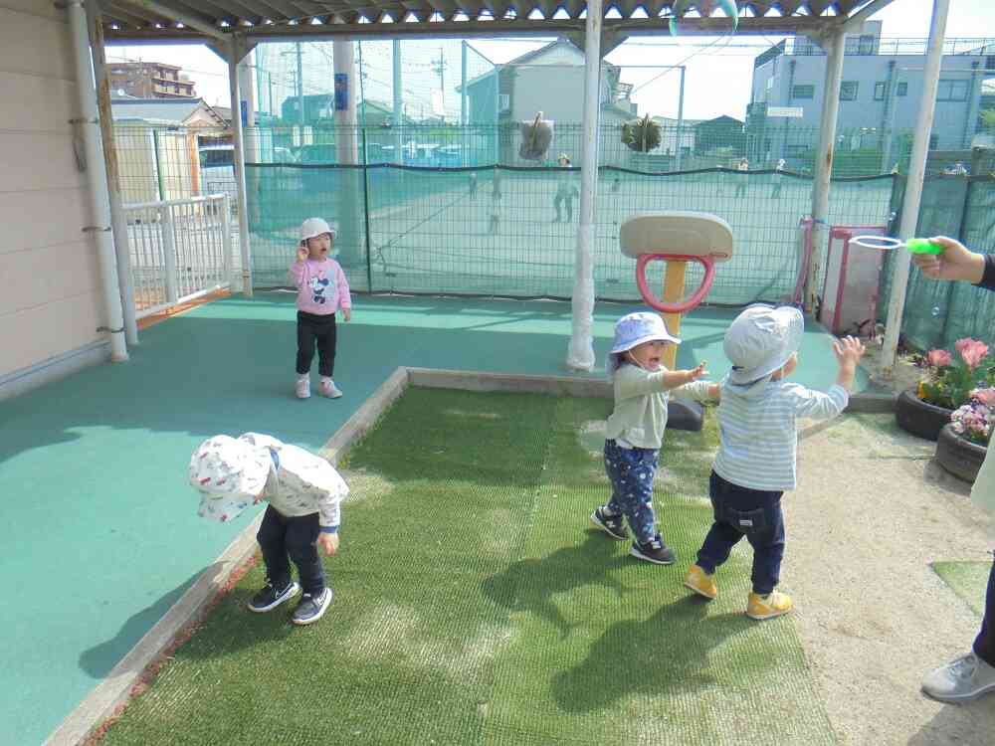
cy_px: 373
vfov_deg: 53.1
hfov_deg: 67.3
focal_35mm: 26
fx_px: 747
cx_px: 498
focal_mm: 4.6
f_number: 11.5
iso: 100
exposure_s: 1/250
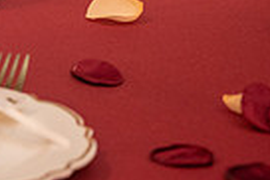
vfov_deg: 6.7
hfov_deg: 9.8
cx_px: -181
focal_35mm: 200
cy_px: -144
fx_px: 1502
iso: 2500
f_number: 4
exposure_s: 1/60
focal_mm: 47
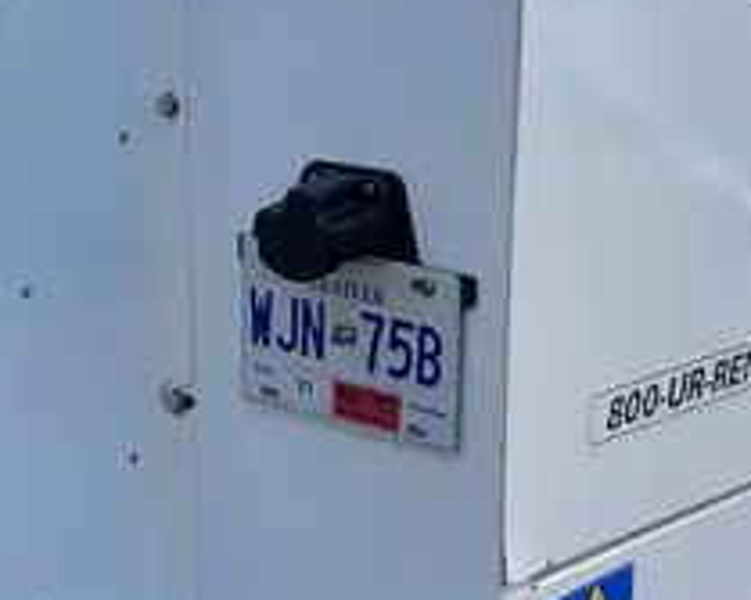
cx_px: 356
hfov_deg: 21.5
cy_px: 350
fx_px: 1977
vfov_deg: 17.2
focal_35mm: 89
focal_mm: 5.4
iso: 40
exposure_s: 1/1099
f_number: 1.8
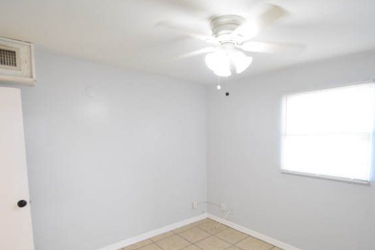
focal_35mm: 19
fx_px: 198
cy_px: 152
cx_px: 197
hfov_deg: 86.8
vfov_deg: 63.9
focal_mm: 10
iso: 1600
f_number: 3.5
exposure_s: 1/60
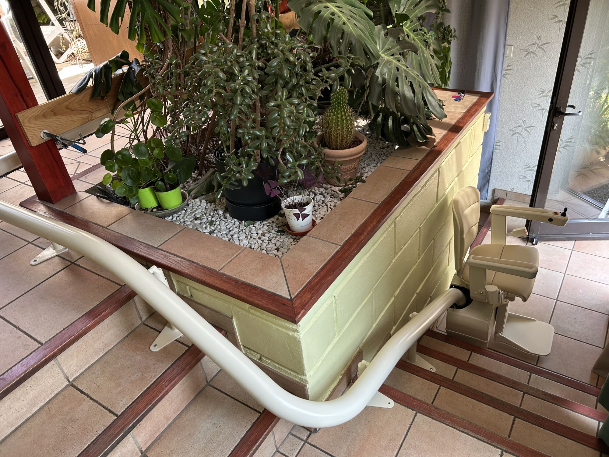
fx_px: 457
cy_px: 228
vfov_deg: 53.1
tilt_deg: -35.6
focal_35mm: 26
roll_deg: +6.4
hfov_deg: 67.3
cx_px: 304
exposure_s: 1/121
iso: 64
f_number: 1.5
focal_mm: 5.7
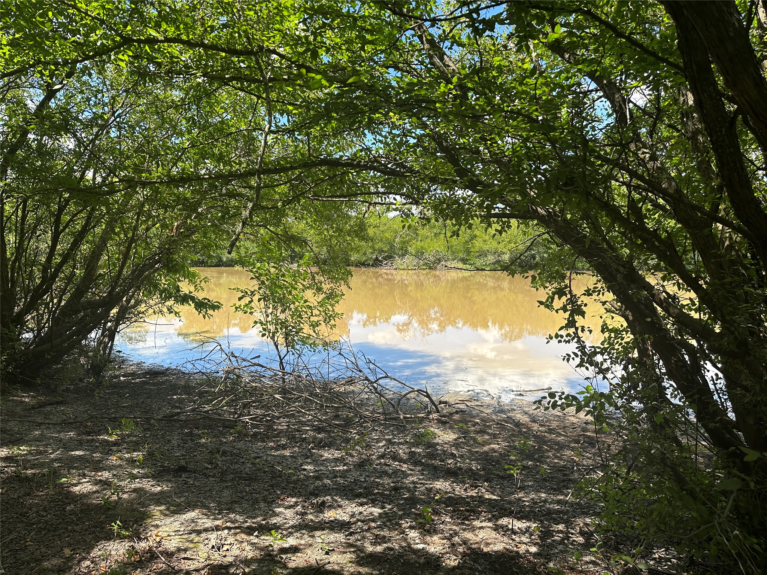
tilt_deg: -4.1
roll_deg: -0.1
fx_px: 532
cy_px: 288
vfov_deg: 56.8
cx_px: 384
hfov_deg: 71.6
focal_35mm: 24
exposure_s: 1/1393
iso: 80
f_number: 1.78
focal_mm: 6.86
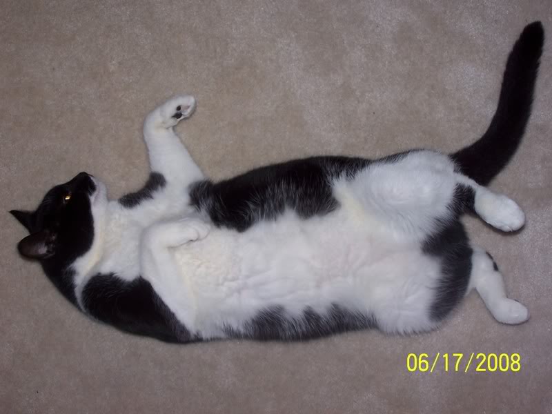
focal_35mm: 59
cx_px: 276
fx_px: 941
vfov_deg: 24.8
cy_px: 207
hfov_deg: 32.7
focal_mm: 9.8
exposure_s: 1/60
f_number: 3.2
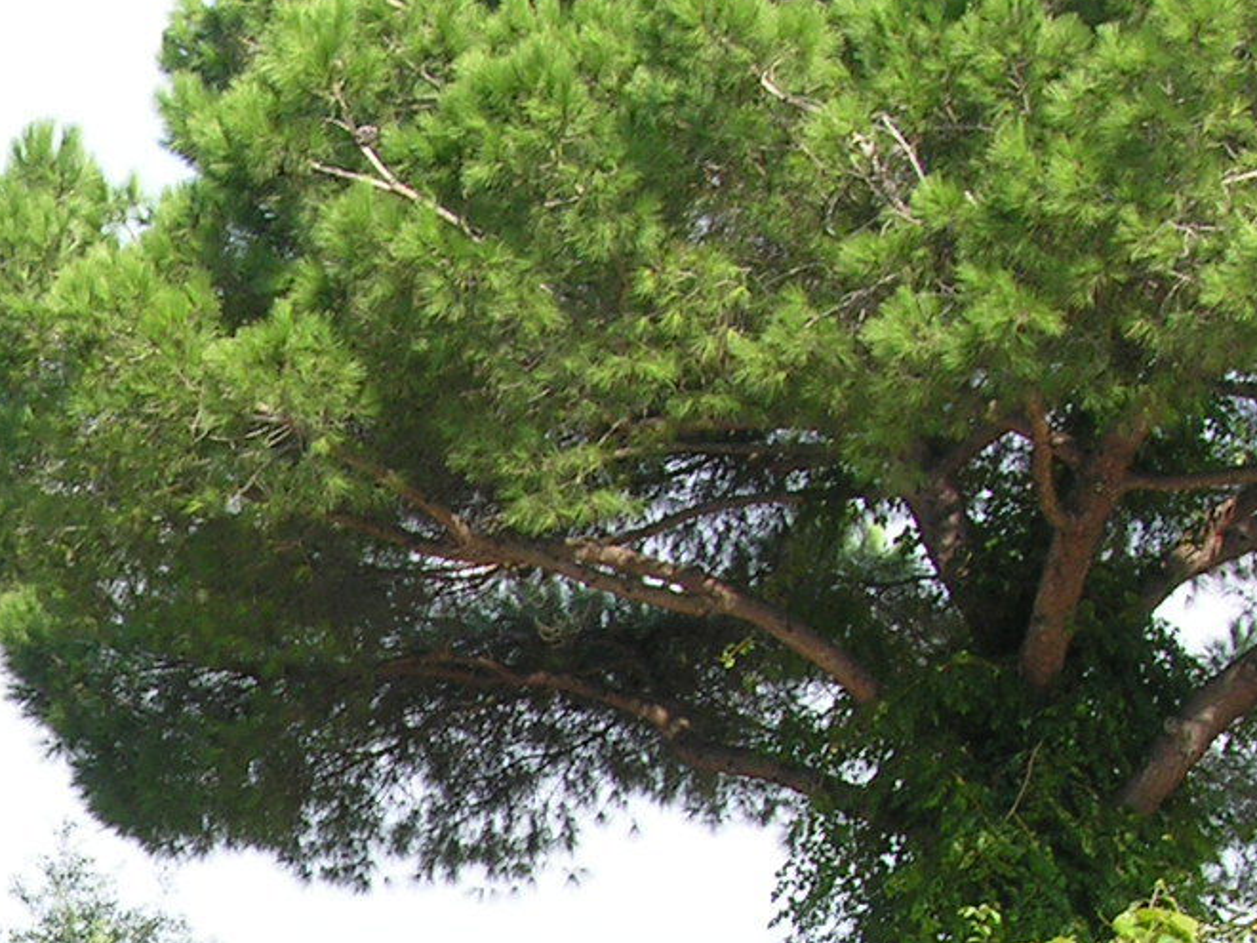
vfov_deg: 8.7
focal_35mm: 165
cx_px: -891
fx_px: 5992
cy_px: 1625
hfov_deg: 11.3
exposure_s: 1/110
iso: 50
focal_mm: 10.7
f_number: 5.2
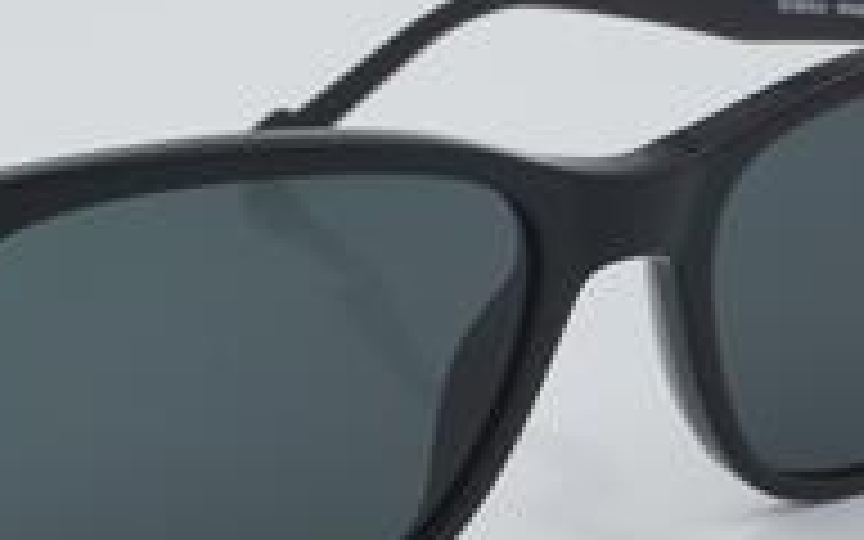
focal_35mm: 159
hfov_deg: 13.1
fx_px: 3744
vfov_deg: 8.2
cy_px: 324
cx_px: 274
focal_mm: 50
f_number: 32
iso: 100
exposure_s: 1/3
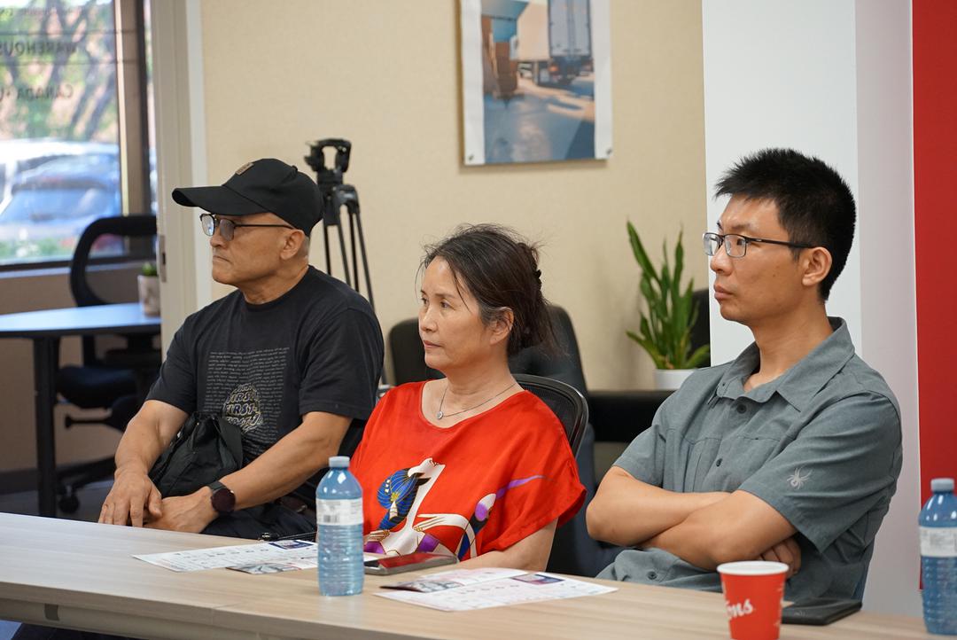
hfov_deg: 16.2
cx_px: 478
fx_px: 3357
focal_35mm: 126
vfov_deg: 10.9
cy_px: 320
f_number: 6.3
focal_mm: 126.2
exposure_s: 1/160
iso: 2500
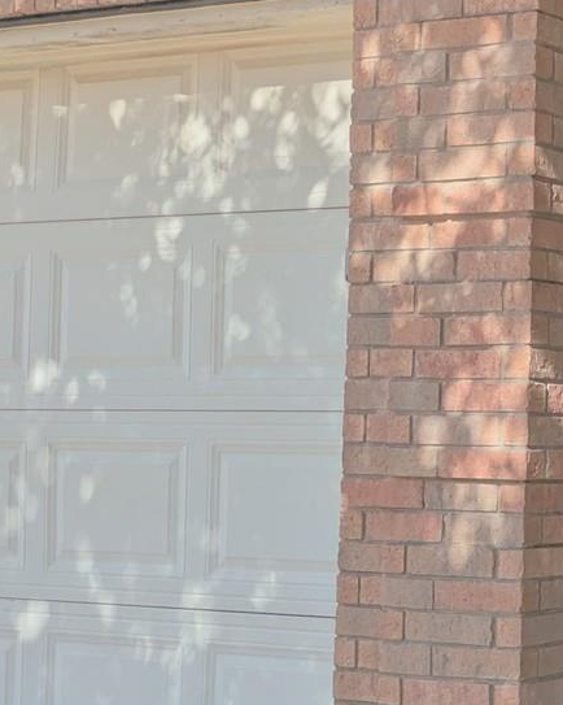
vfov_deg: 20.8
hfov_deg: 15.5
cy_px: 343
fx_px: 1917
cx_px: 825
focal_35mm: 92
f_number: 1.89
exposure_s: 1/2959
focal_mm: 5.43
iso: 46
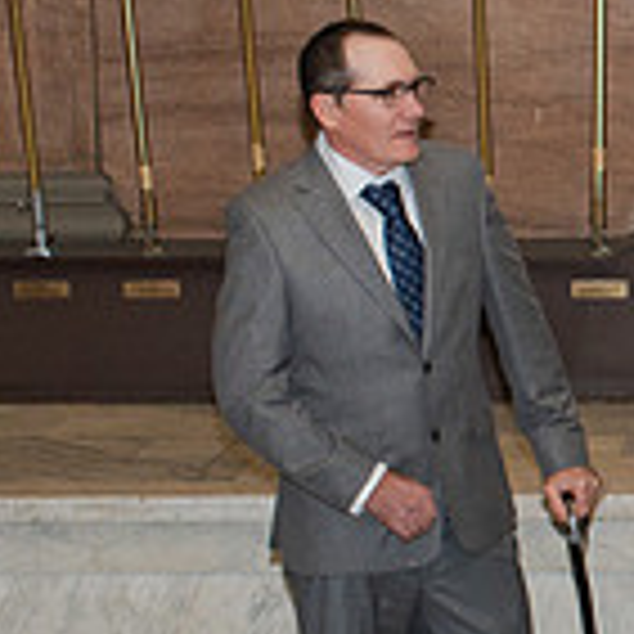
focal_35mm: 163
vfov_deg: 10.7
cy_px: 372
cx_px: 1091
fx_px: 3378
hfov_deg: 10.2
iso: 1000
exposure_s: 1/200
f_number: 3.5
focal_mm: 35
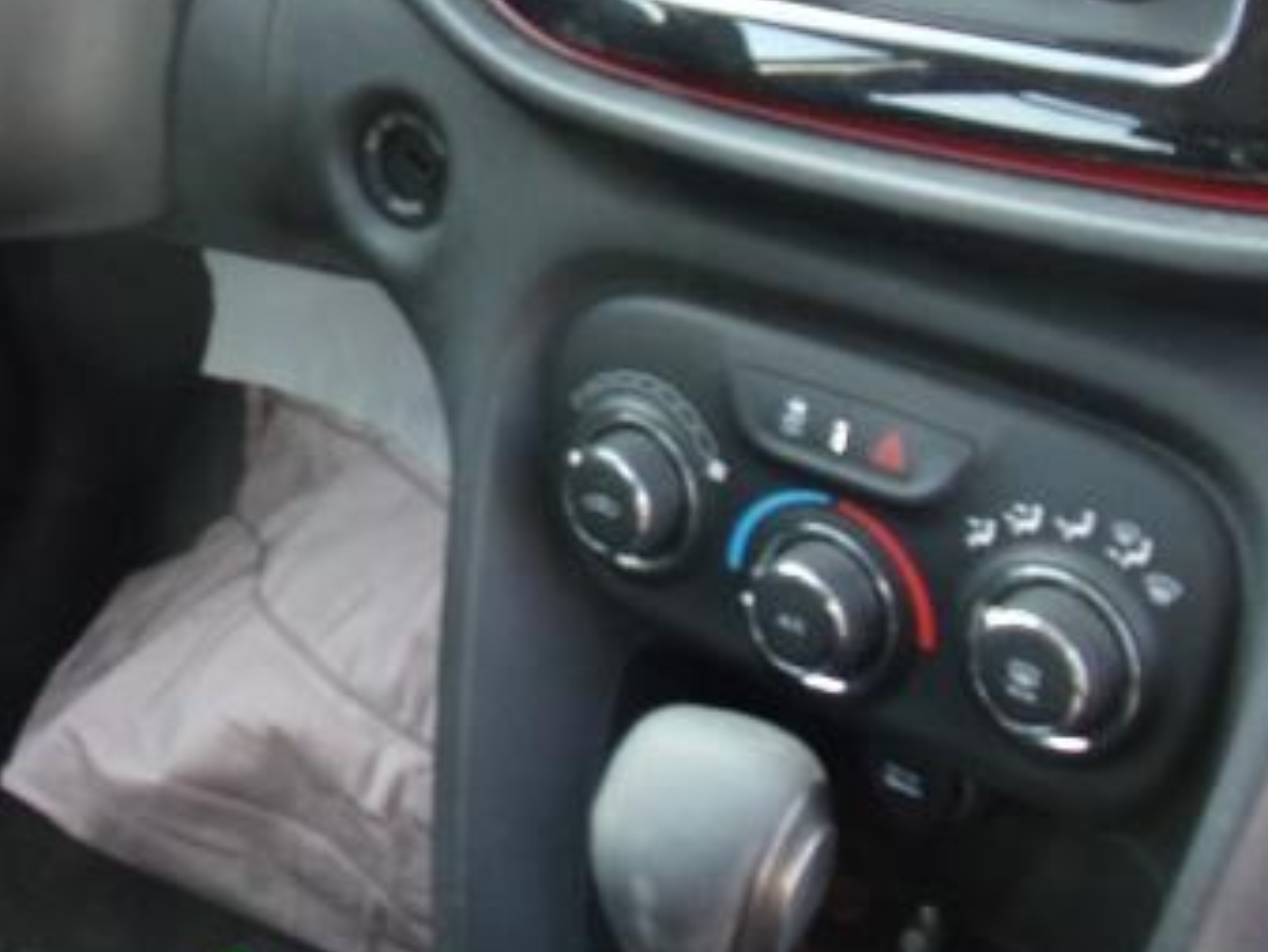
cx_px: 357
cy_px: 320
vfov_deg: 25.5
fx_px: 2089
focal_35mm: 57
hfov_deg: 33.3
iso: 152
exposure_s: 1/34
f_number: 3.3
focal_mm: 4.3
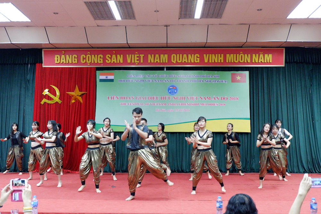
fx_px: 312
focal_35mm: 35
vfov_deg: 37.9
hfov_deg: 54.4
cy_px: 107
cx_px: 160
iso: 6400
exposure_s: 1/140
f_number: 4.2
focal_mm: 23.2
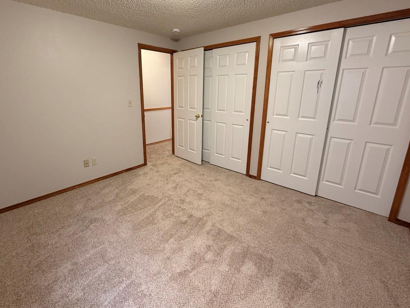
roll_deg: +0.4
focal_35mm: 17
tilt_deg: -13.1
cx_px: 187
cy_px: 137
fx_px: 201
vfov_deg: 74.5
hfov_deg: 90.8
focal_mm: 2.22
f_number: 2.2
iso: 320
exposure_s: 1/60
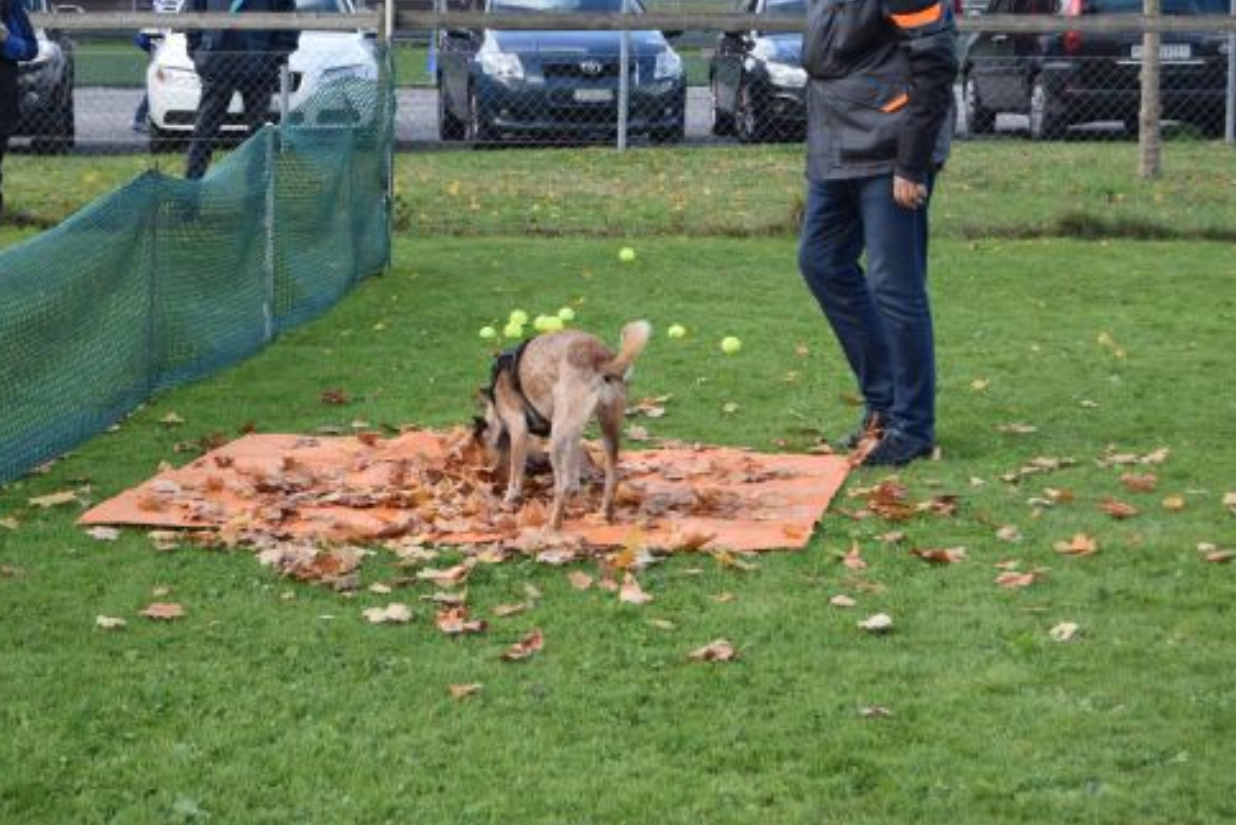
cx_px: 490
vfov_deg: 16.3
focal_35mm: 84
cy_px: 337
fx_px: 2872
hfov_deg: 24.2
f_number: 8
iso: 360
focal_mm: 45
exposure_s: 1/250
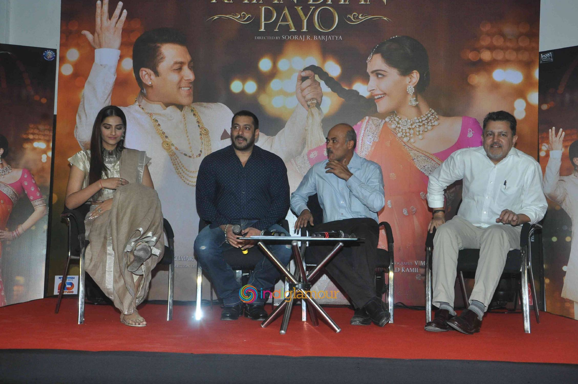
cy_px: 192
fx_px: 674
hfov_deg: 46.4
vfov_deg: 31.8
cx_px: 289
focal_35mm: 42
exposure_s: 1/250
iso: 1000
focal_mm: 28
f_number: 10
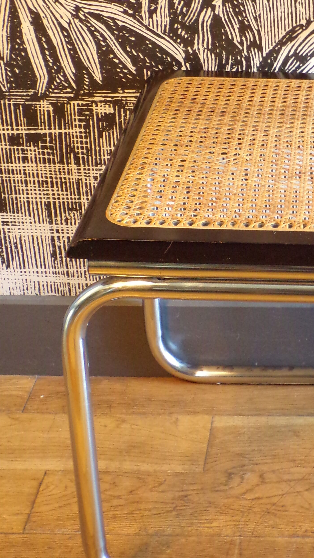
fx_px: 1095
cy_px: 191
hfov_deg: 15.9
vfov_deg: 28.4
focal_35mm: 74
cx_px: 332
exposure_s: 1/17
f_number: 3.3
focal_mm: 6.6
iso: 391
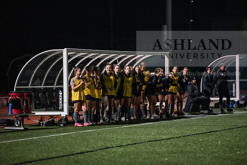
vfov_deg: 6.9
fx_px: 1372
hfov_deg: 10.3
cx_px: 124
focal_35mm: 200
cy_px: 82
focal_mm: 200
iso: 8000
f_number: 2.8
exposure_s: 1/1000
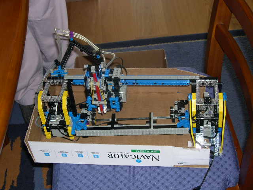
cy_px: 95
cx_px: 126
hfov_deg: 31.2
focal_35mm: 62
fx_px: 453
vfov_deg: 23.7
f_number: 3.5
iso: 100
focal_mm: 13.2
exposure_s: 1/60
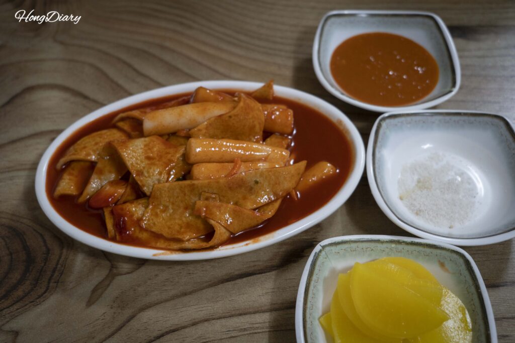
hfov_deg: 45.4
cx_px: 258
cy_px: 172
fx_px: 615
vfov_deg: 31.2
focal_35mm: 43
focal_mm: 43
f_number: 5.6
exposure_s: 1/160
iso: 2000
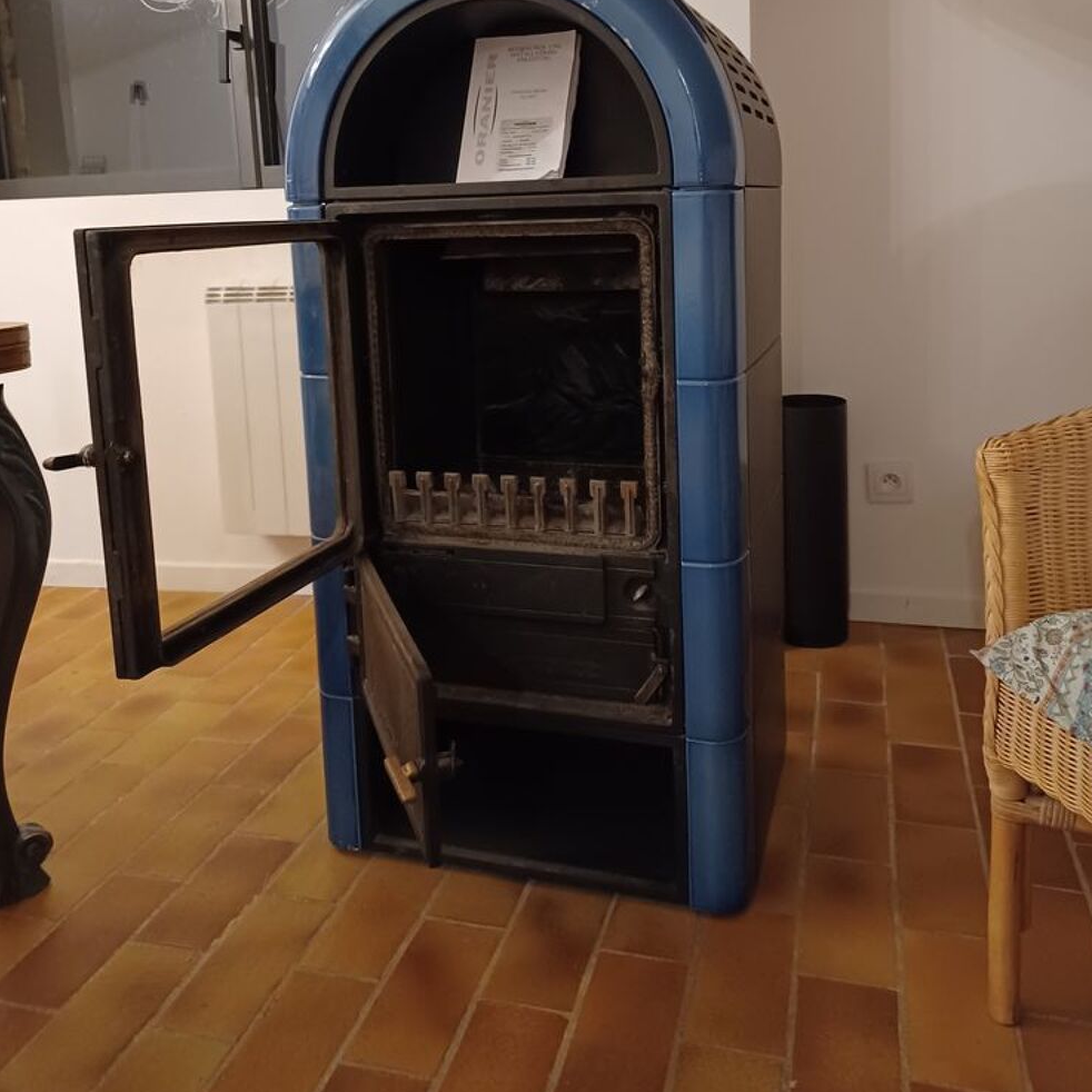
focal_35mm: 30
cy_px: 362
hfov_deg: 54.0
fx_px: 1071
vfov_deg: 53.0
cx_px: 554
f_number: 1.8
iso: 1250
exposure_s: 1/20
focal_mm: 4.6
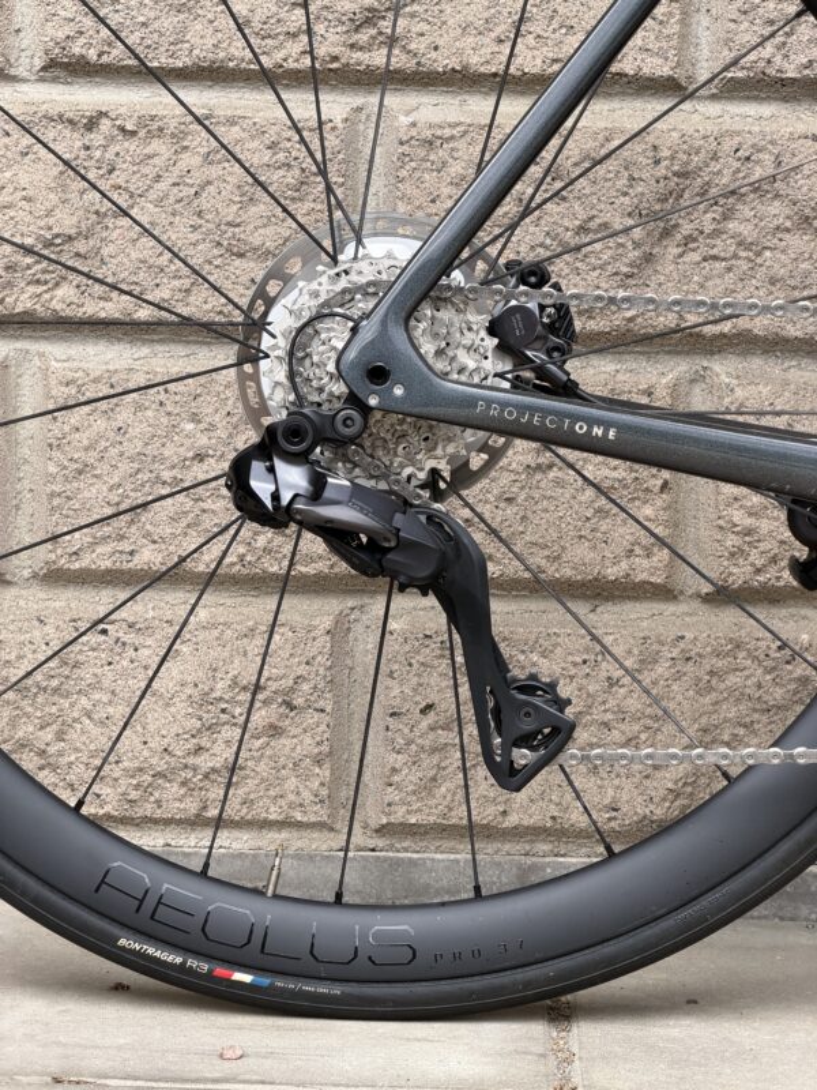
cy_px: 545
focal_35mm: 100
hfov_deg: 14.8
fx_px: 3147
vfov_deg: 19.6
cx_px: 408
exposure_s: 1/253
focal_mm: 16.89
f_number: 2.8
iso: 50
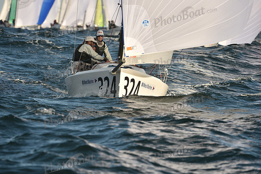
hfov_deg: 6.1
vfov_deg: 4.0
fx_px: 2465
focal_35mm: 340
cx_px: 130
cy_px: 87
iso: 320
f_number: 7.1
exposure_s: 1/1250
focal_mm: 340
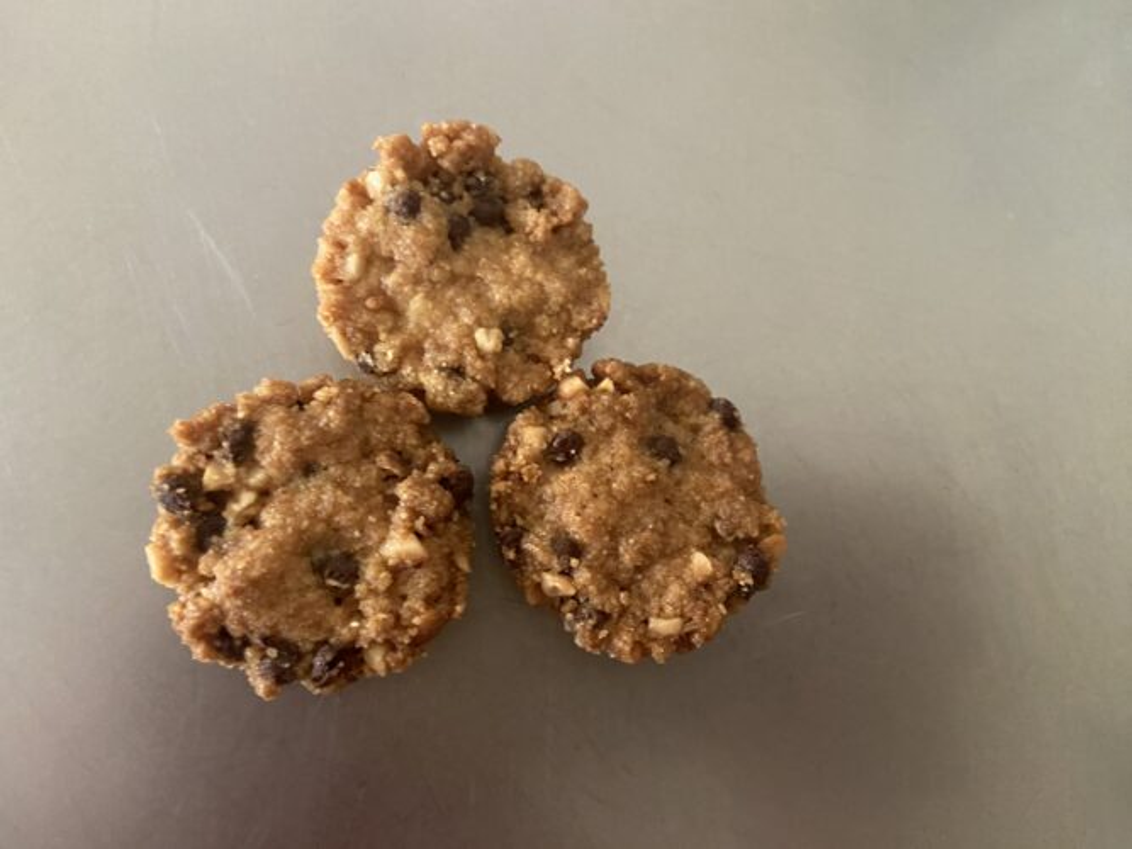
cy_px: 424
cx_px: 566
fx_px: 817
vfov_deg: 54.9
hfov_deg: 69.4
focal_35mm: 25
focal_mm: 4.25
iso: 640
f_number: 1.8
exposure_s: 1/35
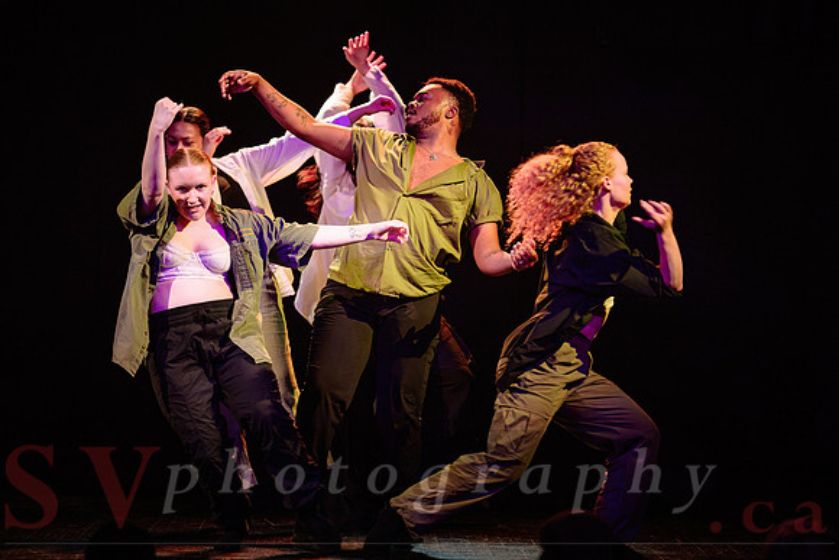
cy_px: 280
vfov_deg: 7.4
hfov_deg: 11.1
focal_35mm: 185
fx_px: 4312
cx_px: 420
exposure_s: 1/320
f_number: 2.8
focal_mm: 185
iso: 1600
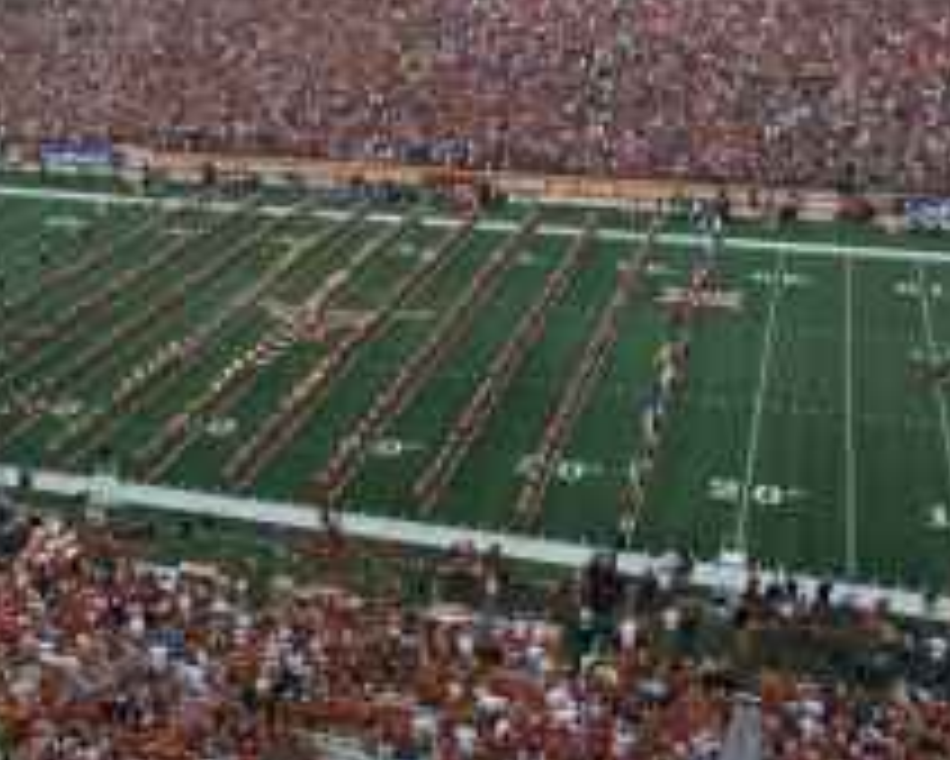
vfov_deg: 30.8
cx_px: 360
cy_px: 310
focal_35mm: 49
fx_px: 1378
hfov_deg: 37.8
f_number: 2.2
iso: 25
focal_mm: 4.15
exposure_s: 1/309
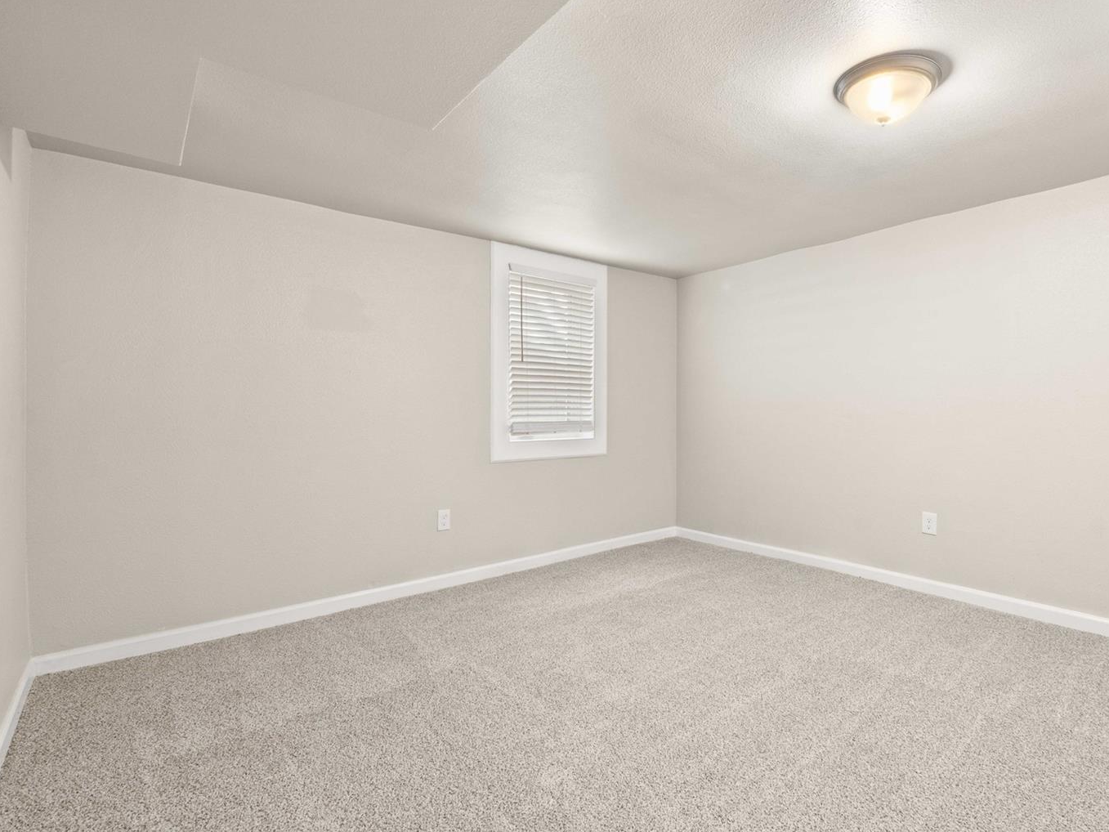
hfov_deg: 90.6
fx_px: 545
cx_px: 623
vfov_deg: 74.7
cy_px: 418
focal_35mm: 17
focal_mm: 10
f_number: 10
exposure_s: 2
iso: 200
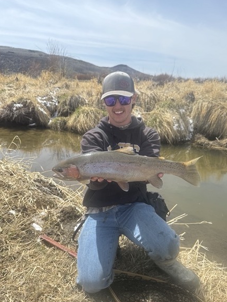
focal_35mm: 25
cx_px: 115
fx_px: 219
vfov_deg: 69.4
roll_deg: -1.2
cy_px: 156
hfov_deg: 54.9
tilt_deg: -19.3
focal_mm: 6.76
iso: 80
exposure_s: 1/1923
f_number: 1.78
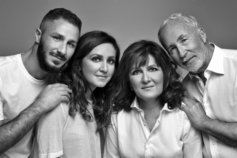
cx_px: 118
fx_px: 329
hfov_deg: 39.6
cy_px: 79
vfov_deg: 27.0
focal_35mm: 50
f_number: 8
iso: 100
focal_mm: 50
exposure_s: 1/200
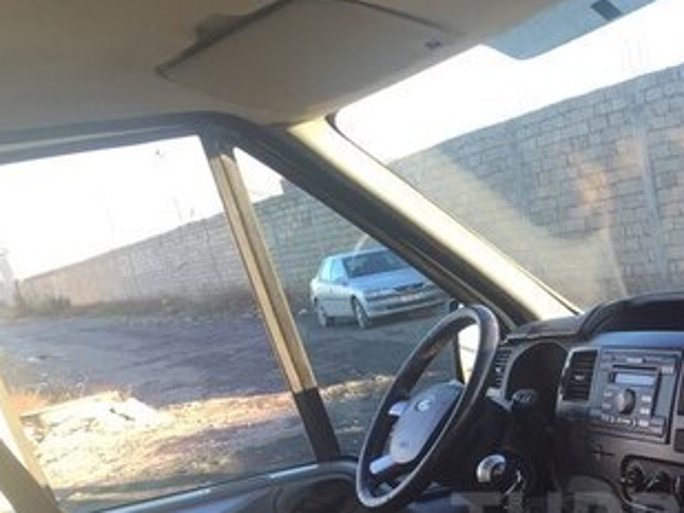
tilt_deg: -15.7
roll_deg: +11.1
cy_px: 525
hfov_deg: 29.2
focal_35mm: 62
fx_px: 1226
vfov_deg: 22.6
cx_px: 677
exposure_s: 1/101
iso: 32
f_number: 2.2
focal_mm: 4.15
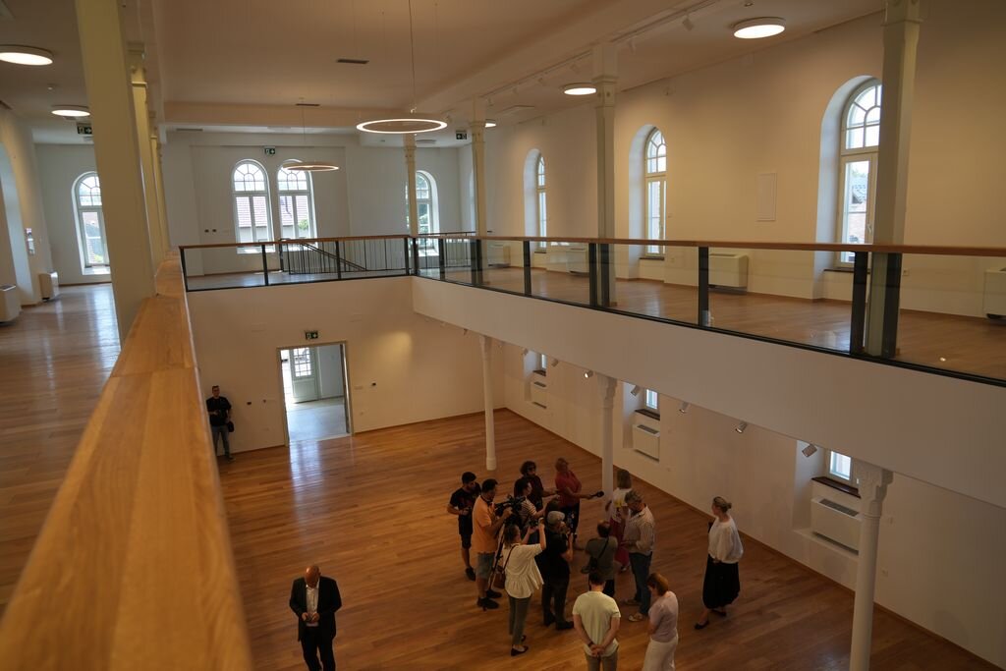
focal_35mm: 24
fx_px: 671
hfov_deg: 73.7
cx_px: 503
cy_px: 336
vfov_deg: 53.1
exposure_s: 1/60
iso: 100
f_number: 5
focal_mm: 24
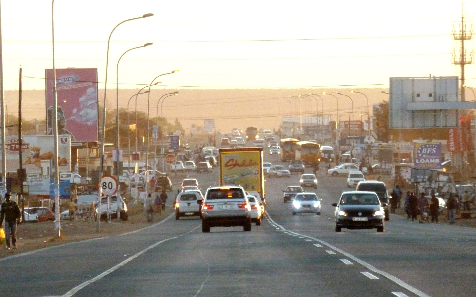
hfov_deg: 5.6
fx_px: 4826
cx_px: 238
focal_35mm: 372
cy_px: 171
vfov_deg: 3.5
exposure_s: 1/250
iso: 800
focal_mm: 49.2
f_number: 4.9
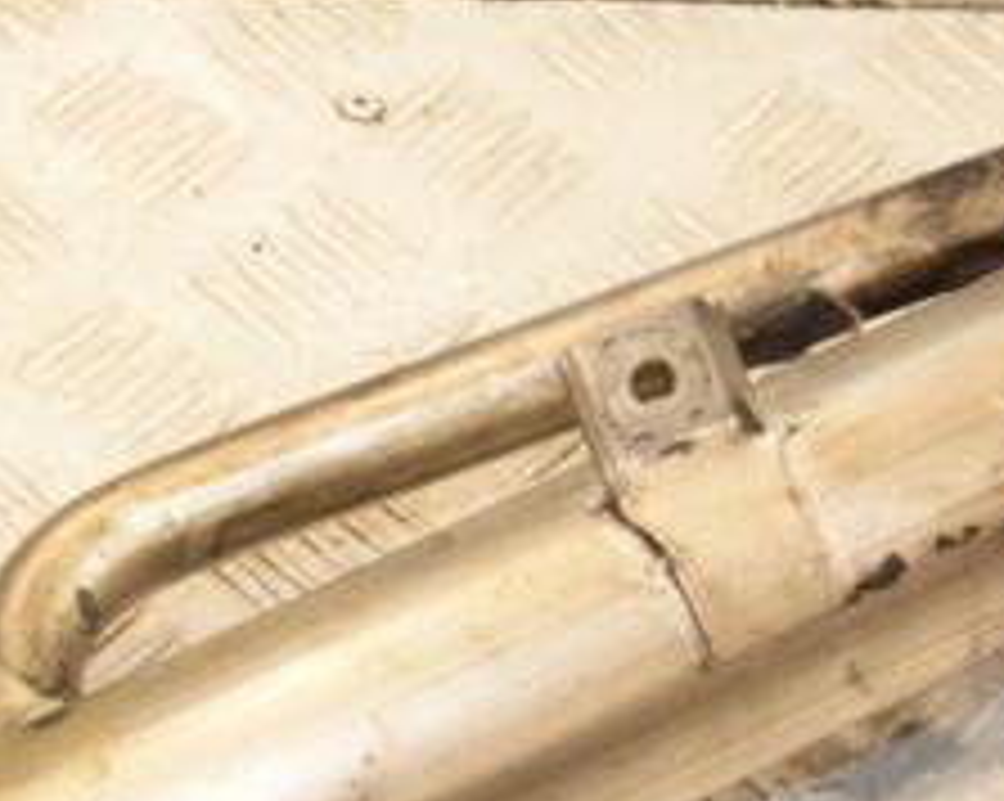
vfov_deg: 11.9
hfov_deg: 14.9
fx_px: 3830
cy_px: 594
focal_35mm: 129
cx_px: 549
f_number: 8
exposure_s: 1/200
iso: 1600
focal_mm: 34
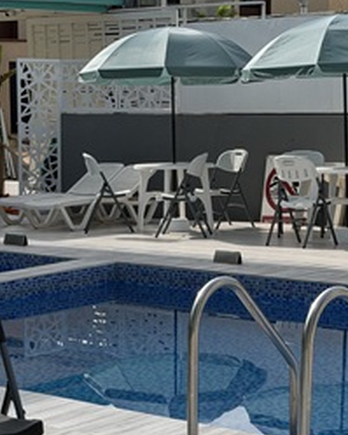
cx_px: 140
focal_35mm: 113
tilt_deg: -7.5
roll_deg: +0.3
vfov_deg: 17.0
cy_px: 274
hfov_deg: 13.6
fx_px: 1456
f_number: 1.78
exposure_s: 1/7143
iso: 80
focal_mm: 6.76
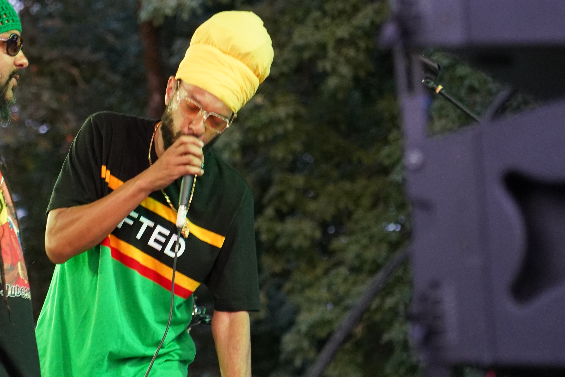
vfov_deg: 6.5
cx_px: 27
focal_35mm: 210
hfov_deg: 9.7
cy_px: 95
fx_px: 3296
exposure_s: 1/160
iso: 3200
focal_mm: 105
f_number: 4
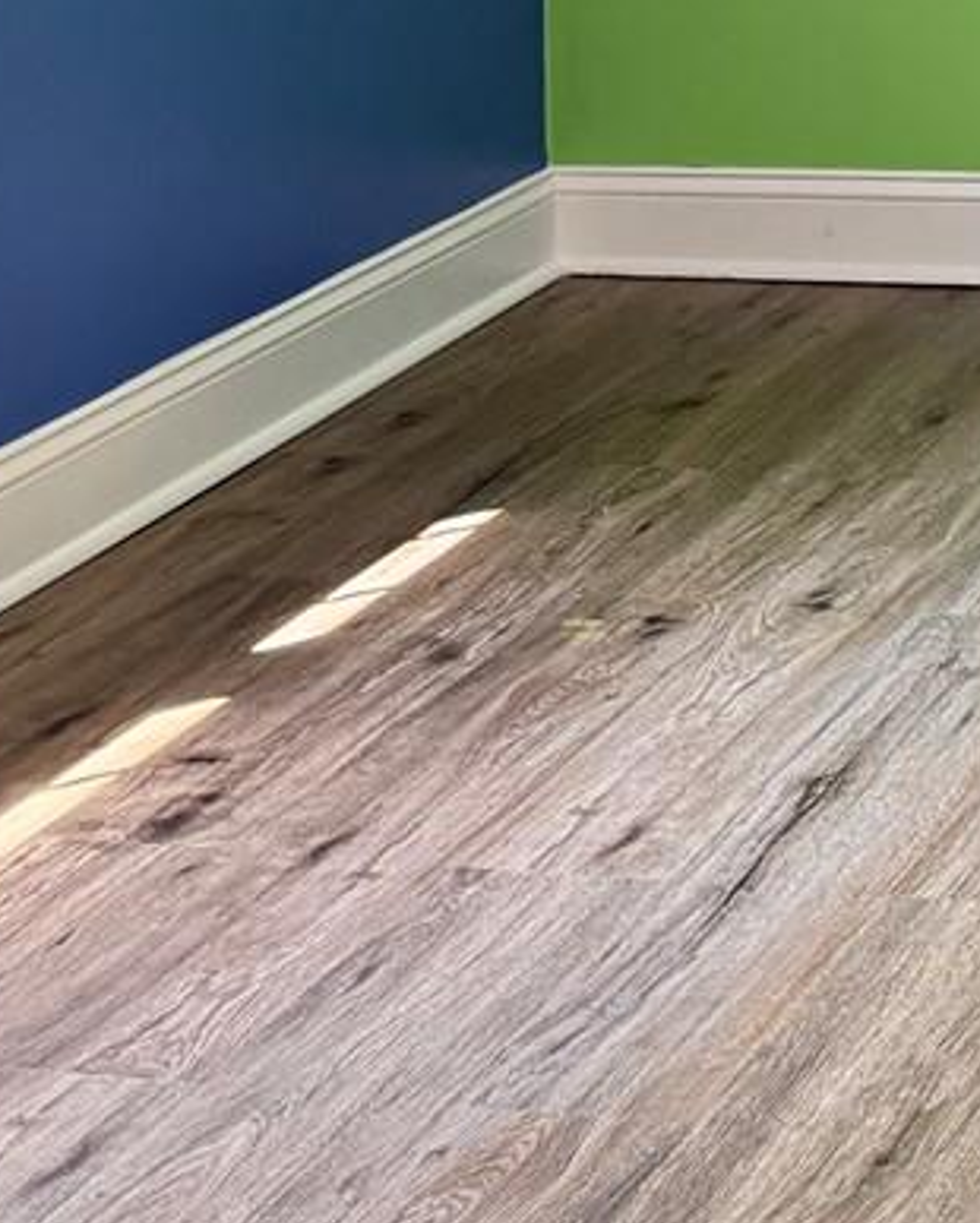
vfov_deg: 14.5
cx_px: 1065
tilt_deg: -1.1
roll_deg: +1.1
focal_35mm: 124
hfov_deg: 12.3
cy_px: -572
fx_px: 4492
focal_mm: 6.76
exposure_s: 1/133
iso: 200
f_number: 1.78
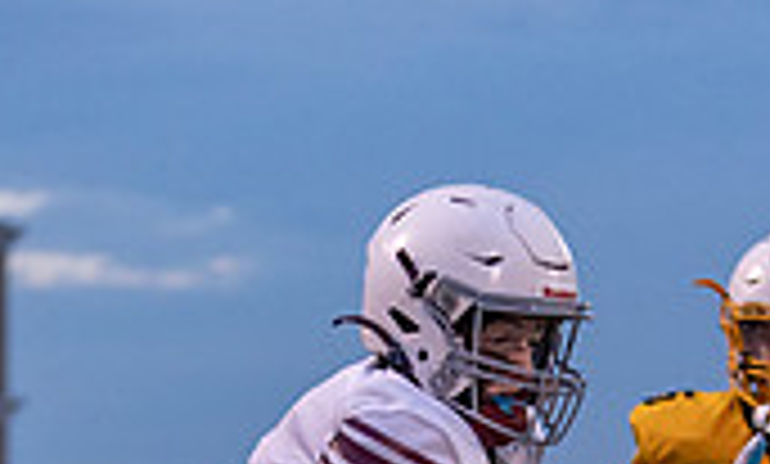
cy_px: 693
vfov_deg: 4.6
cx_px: 402
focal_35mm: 276
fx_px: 5734
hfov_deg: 7.7
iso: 2000
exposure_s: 1/1250
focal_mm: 70
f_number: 2.8
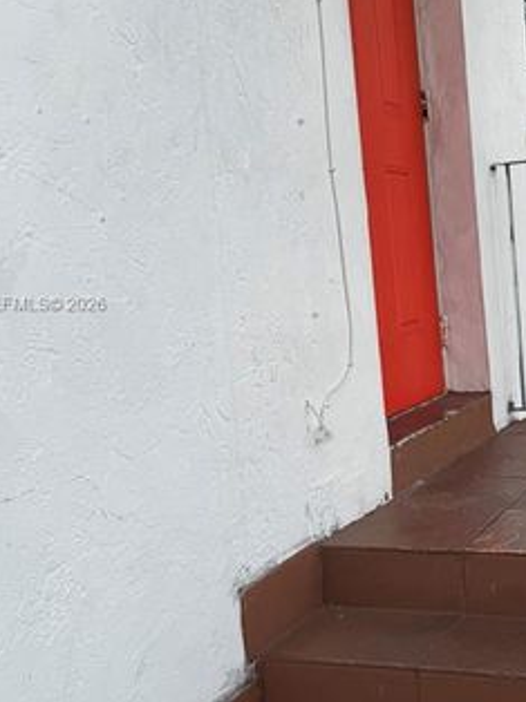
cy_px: 305
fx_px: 1035
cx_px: 434
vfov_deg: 37.5
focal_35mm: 51
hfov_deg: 27.8
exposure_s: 1/4167
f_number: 1.78
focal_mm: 6.76
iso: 80
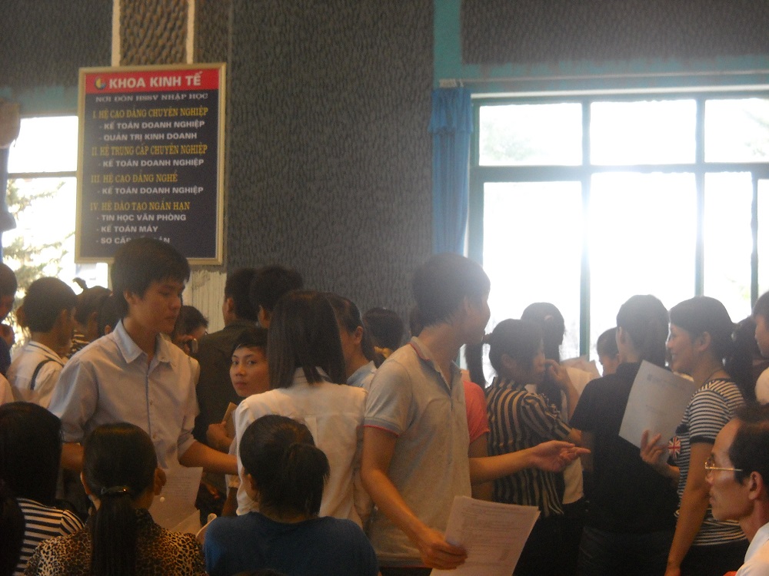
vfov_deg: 22.6
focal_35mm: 65
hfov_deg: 29.8
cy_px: 288
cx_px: 384
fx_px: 1444
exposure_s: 1/60
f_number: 4
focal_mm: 10.84
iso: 383
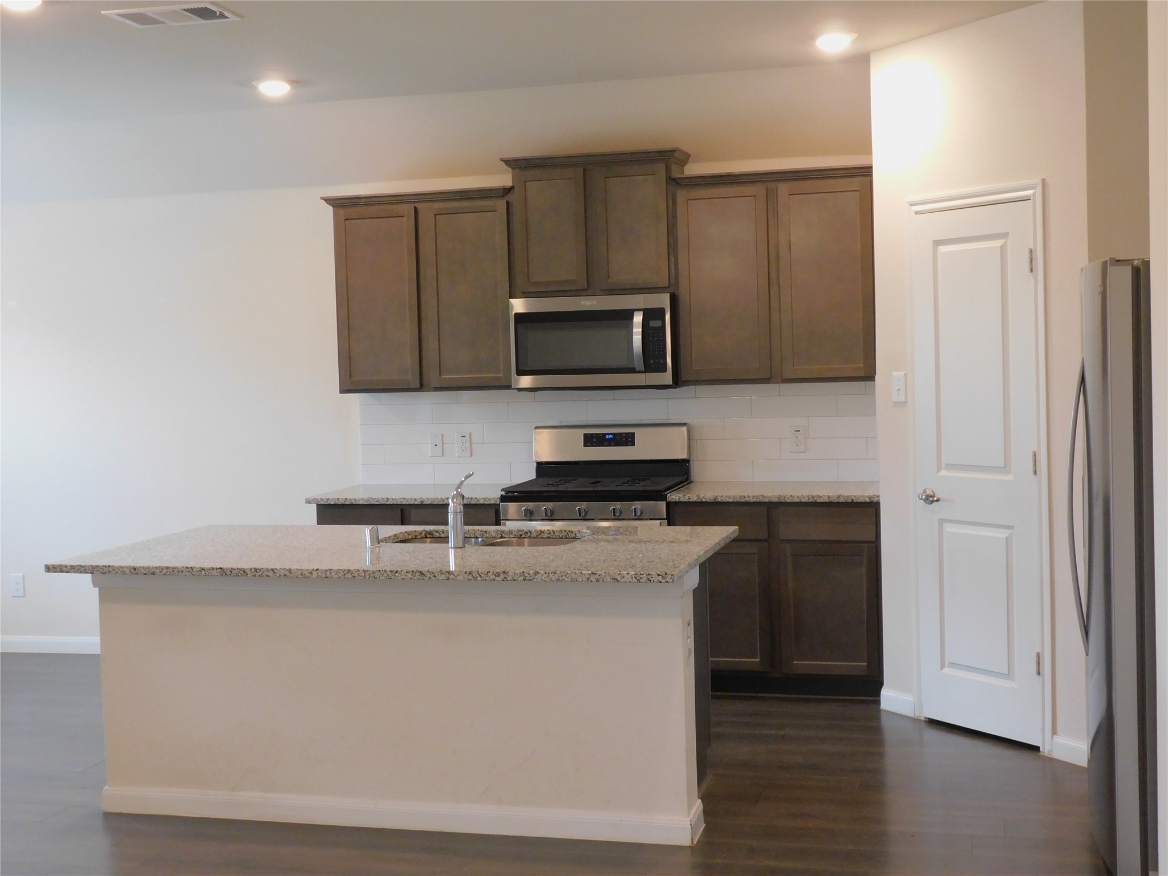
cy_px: 438
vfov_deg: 32.2
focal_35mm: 45
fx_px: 1518
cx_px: 584
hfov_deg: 42.1
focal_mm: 8
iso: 400
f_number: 3.7
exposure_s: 1/25
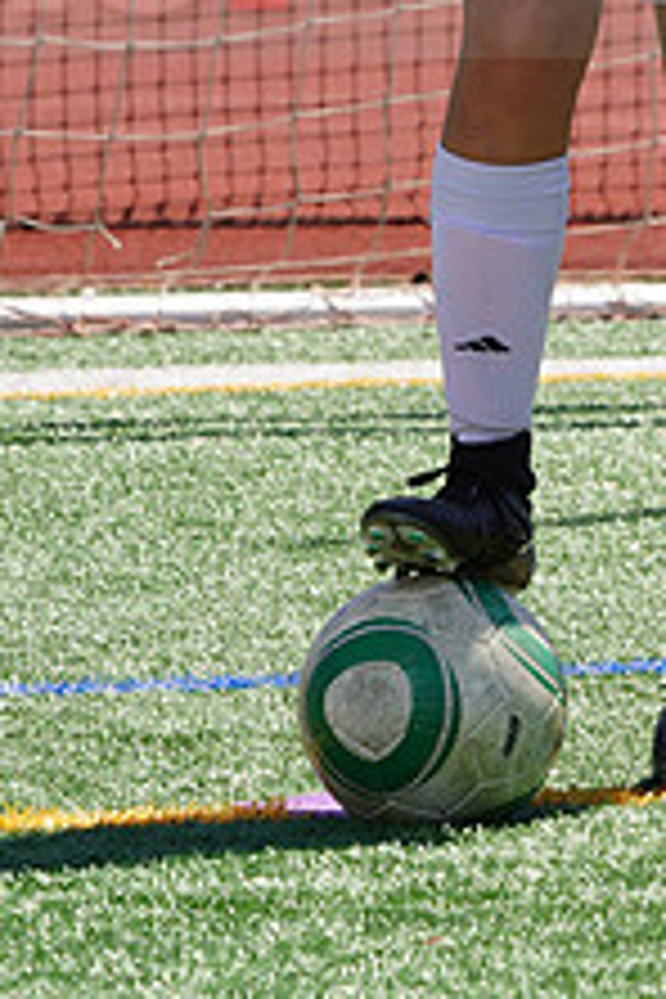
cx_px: 706
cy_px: -86
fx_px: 19618
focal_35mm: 707
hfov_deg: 1.9
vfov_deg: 2.9
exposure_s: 1/250
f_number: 13
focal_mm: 271
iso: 200
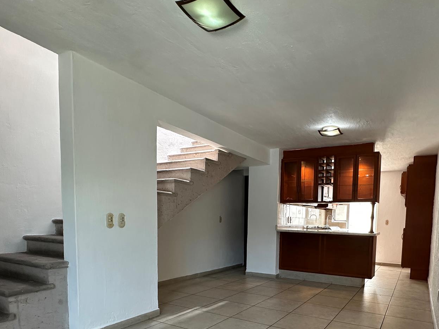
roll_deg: -1.5
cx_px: 270
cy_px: 245
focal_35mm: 23
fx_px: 292
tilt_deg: -4.5
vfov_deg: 56.1
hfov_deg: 72.9
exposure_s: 1/120
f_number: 2.2
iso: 250
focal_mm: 2.22
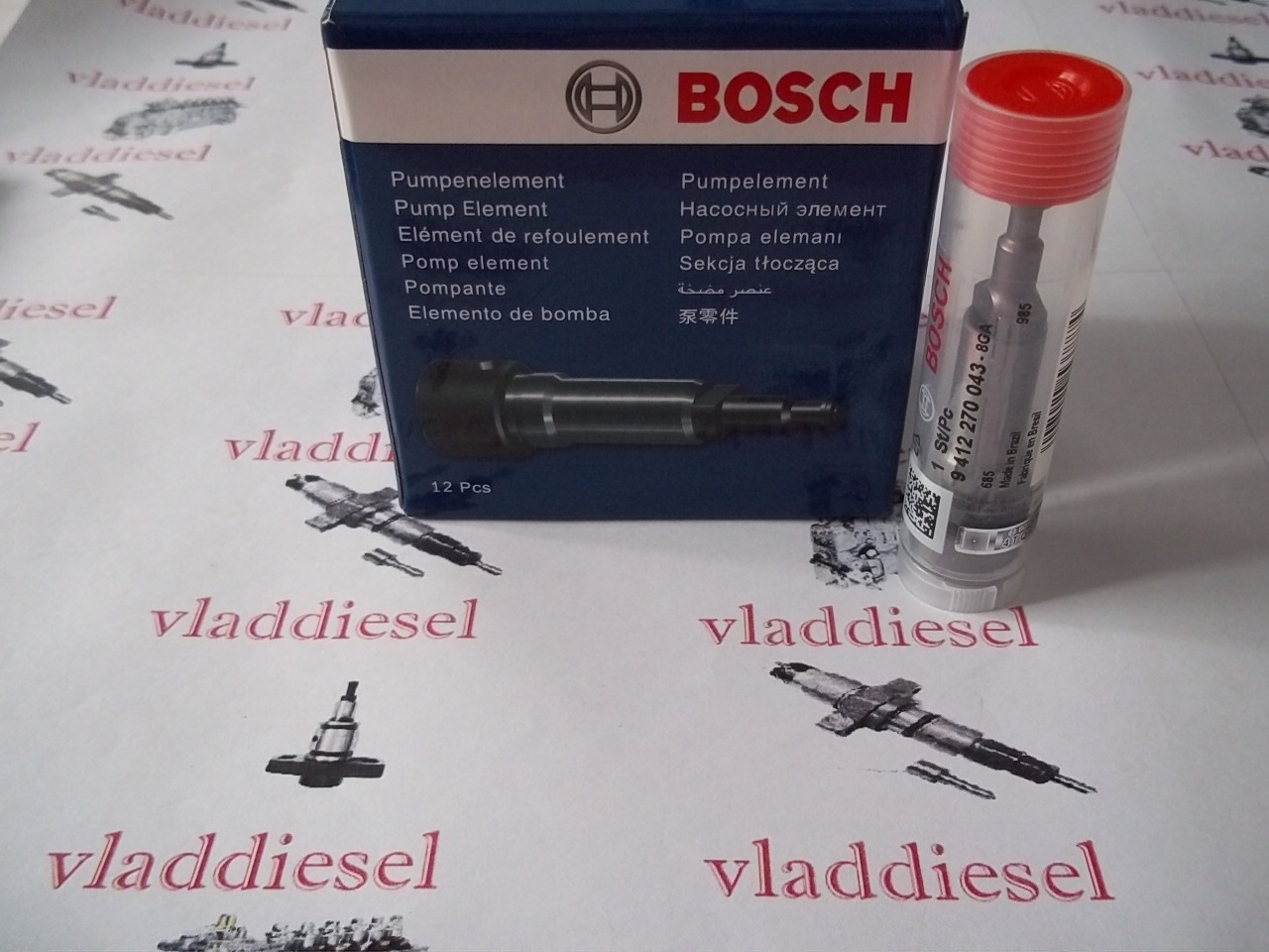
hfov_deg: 51.4
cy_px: 476
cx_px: 634
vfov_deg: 39.7
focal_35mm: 36
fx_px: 1320
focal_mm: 6.5
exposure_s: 1/40
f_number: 3.1
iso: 160
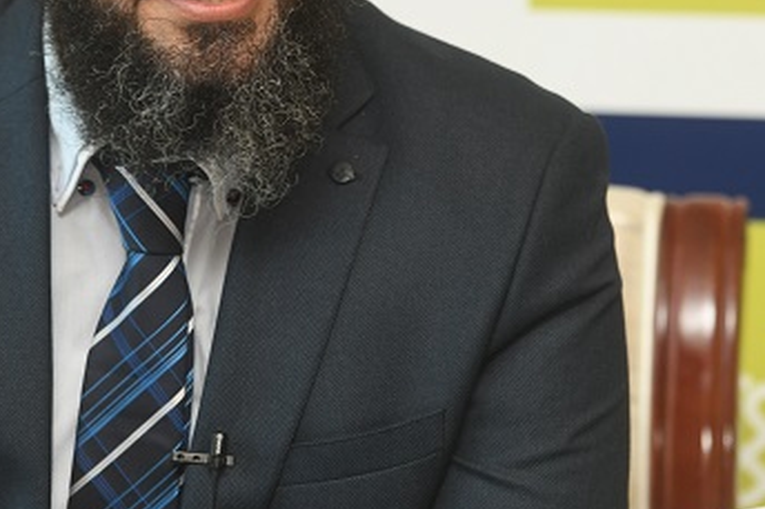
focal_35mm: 337
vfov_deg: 4.1
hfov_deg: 6.1
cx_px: 187
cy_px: -57
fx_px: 7157
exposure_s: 1/200
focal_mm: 145
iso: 1000
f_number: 4
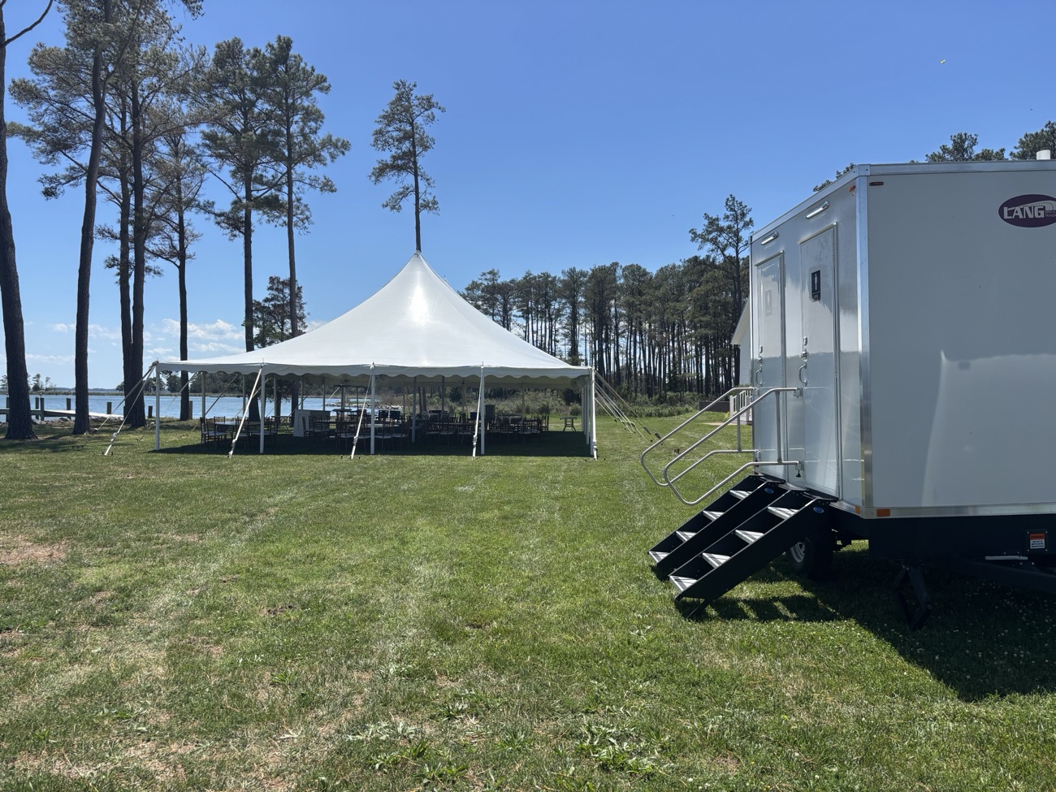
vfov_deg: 53.1
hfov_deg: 67.3
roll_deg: -1.3
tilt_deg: -0.6
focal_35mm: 26
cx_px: 528
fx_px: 793
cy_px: 396
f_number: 1.6
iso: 50
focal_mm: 5.96
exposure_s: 1/3650
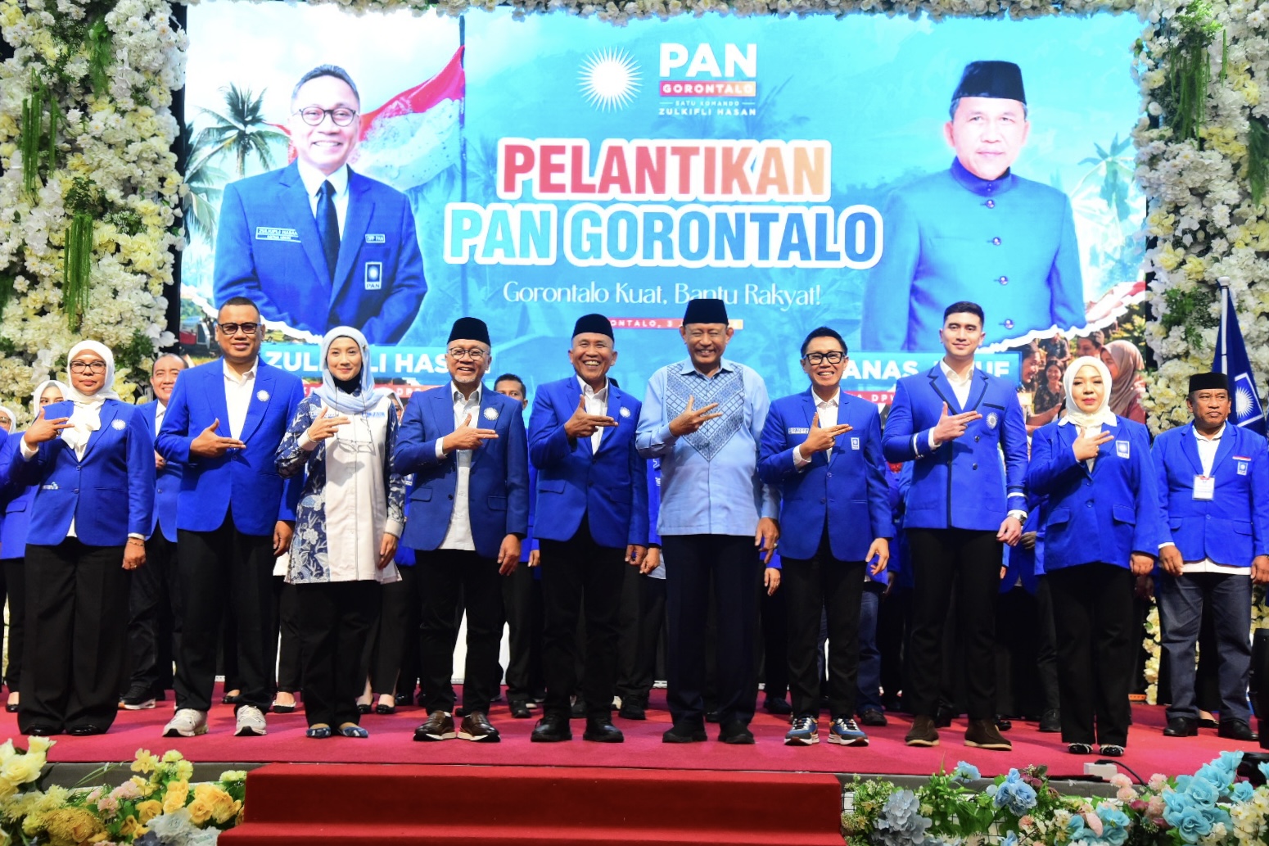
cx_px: 634
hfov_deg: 39.6
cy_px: 423
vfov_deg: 27.0
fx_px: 1762
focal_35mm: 50
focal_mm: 50
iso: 4000
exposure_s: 1/160
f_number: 5
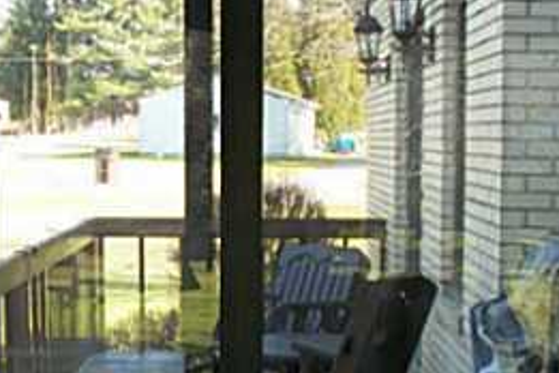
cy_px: 367
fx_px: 1584
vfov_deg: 13.3
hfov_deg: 19.9
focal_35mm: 102
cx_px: 182
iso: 80
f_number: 2.9
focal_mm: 5.7
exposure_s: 1/125
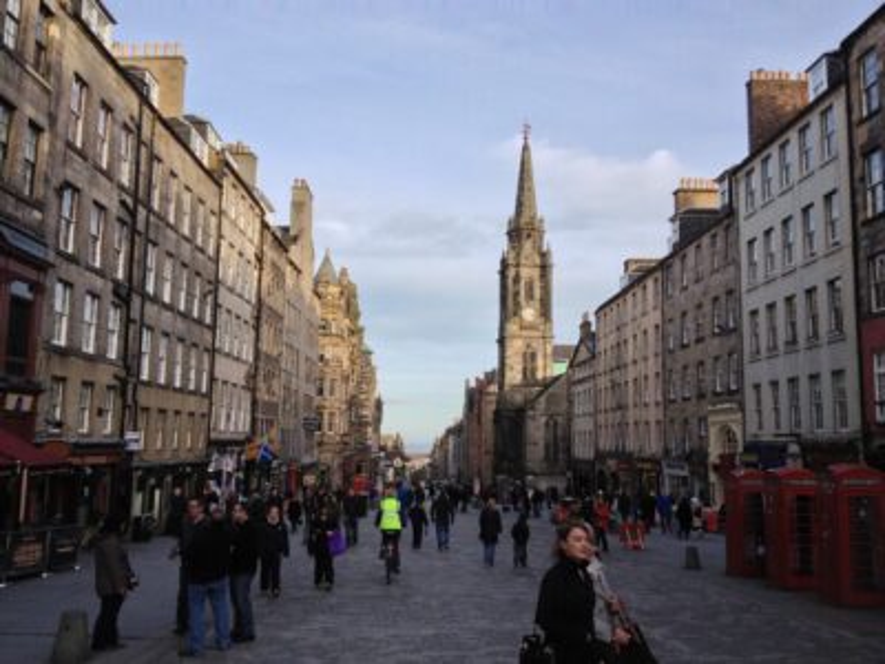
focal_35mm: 35
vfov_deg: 40.7
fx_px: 895
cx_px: 442
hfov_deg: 52.6
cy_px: 332
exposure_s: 1/606
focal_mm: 4.28
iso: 50
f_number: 2.4
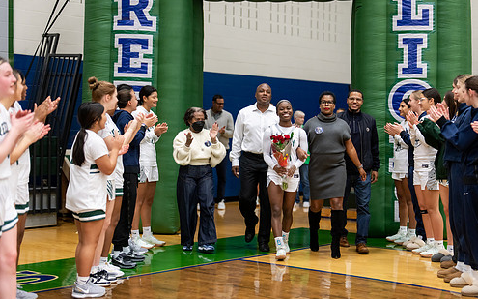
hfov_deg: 32.0
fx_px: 833
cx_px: 274
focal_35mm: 64
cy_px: 156
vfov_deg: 20.3
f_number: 1.2
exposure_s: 1/640
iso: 800
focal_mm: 50
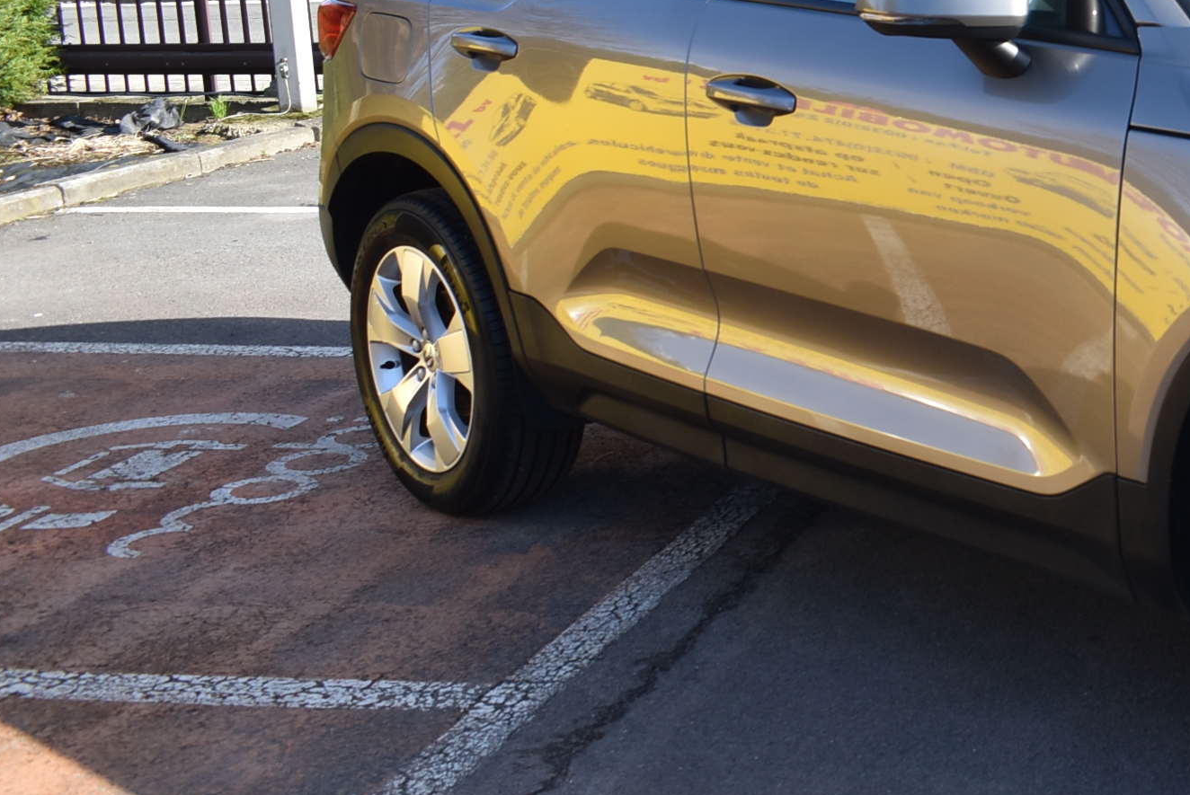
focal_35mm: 61
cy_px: 232
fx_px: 2018
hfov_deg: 29.3
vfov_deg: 22.2
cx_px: 1338
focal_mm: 18
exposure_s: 1/250
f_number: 7.1
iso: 200
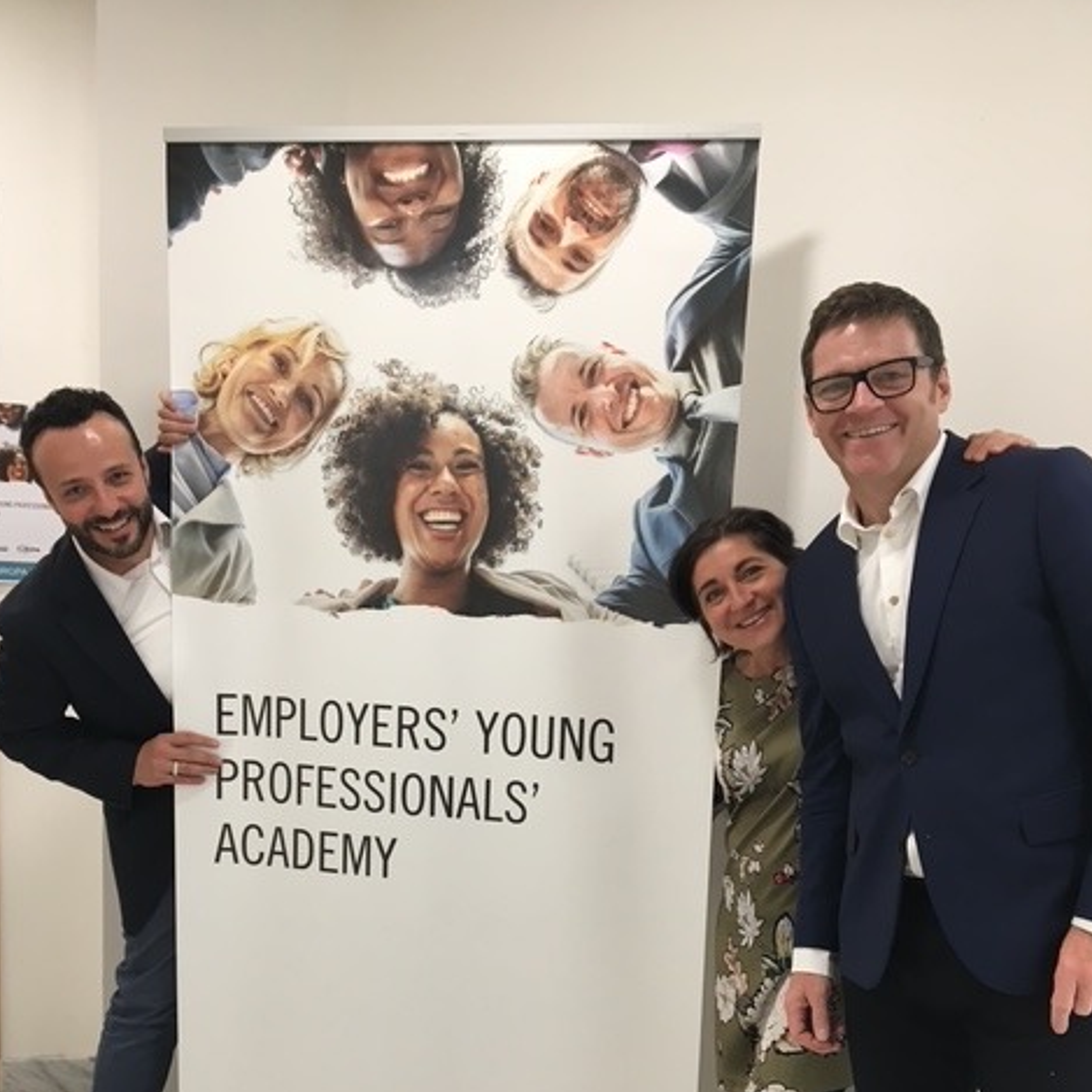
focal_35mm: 35
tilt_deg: -8.4
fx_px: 1249
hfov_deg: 47.2
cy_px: 736
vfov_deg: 46.4
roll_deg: -1.8
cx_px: 545
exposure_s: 1/33
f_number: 2.2
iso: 64
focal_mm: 4.15
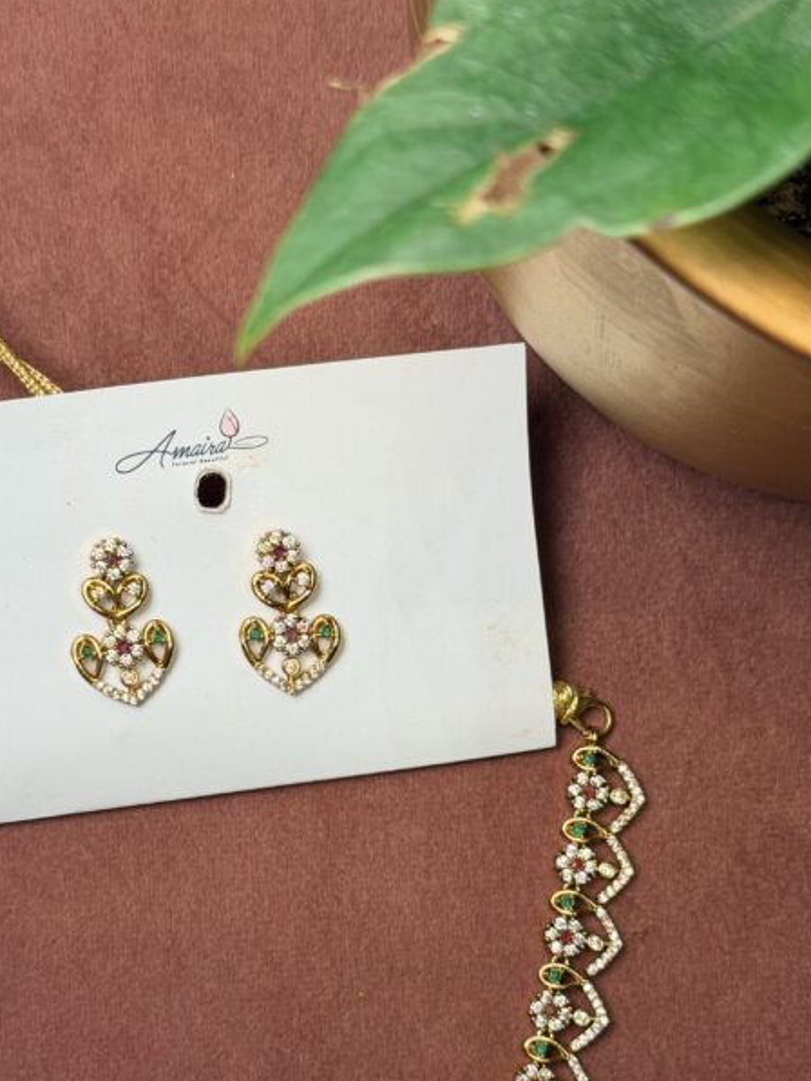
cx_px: 335
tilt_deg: -82.2
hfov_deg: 19.6
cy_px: 790
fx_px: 2342
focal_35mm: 75
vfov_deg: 25.7
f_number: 1.78
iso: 50
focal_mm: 6.76
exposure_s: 1/120
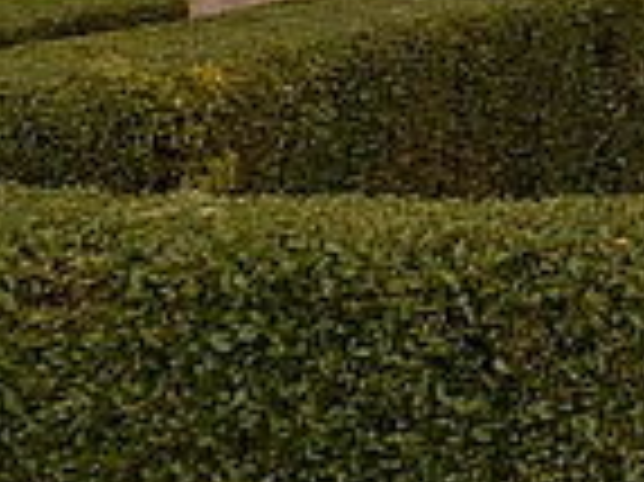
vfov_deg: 9.6
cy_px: -363
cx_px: 1270
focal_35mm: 147
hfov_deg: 12.0
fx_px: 2733
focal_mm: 5.3
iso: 80
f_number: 3.3
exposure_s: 1/800
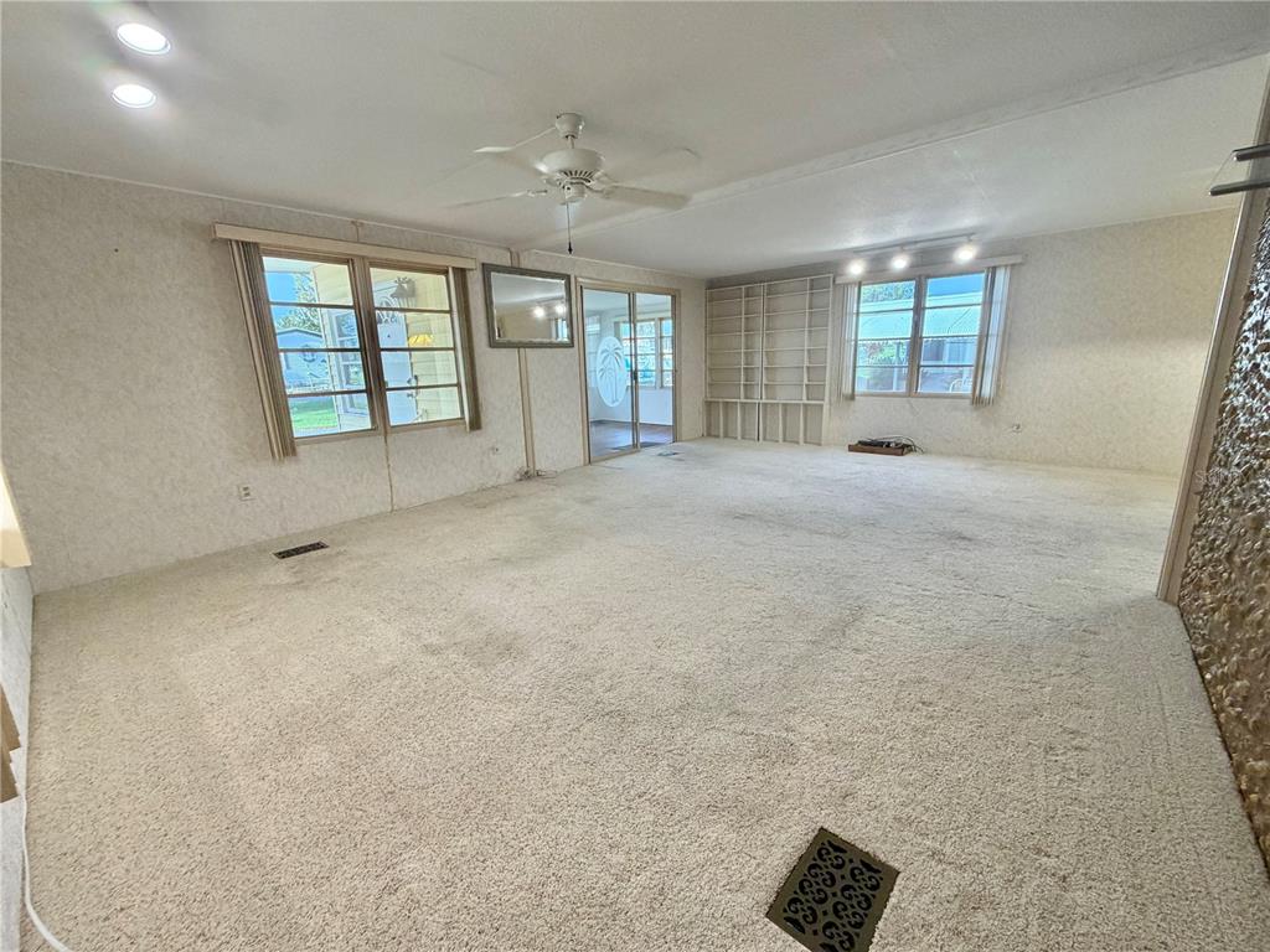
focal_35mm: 14
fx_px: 514
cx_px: 635
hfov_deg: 102.1
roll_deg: +2.1
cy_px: 476
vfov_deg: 85.7
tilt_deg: -13.0
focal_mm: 2.22
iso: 250
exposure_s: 1/120
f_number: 2.2
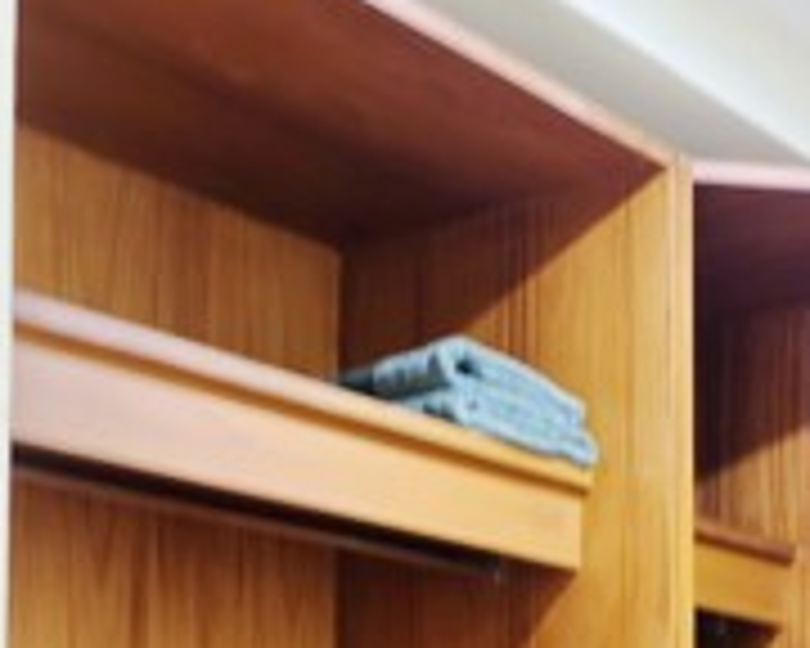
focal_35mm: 75
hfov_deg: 24.1
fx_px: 1798
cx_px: 842
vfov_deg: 18.9
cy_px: 850
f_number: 3.5
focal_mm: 16
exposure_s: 1/5
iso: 200
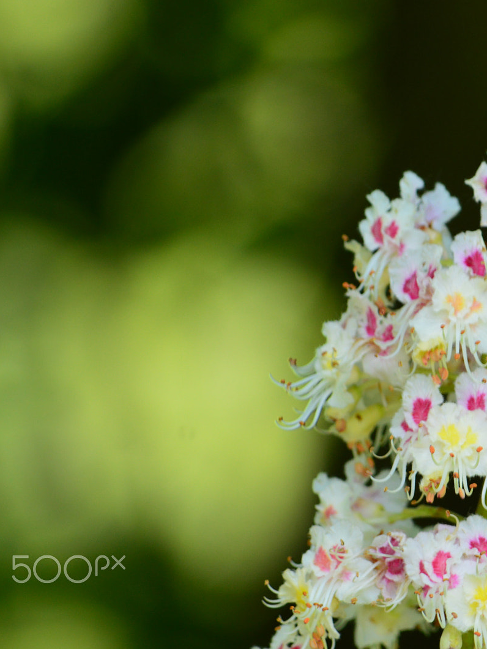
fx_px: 12228
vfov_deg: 3.0
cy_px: 324
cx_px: 463
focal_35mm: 652
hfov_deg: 2.3
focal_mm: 300
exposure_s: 1/125
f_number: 9
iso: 400
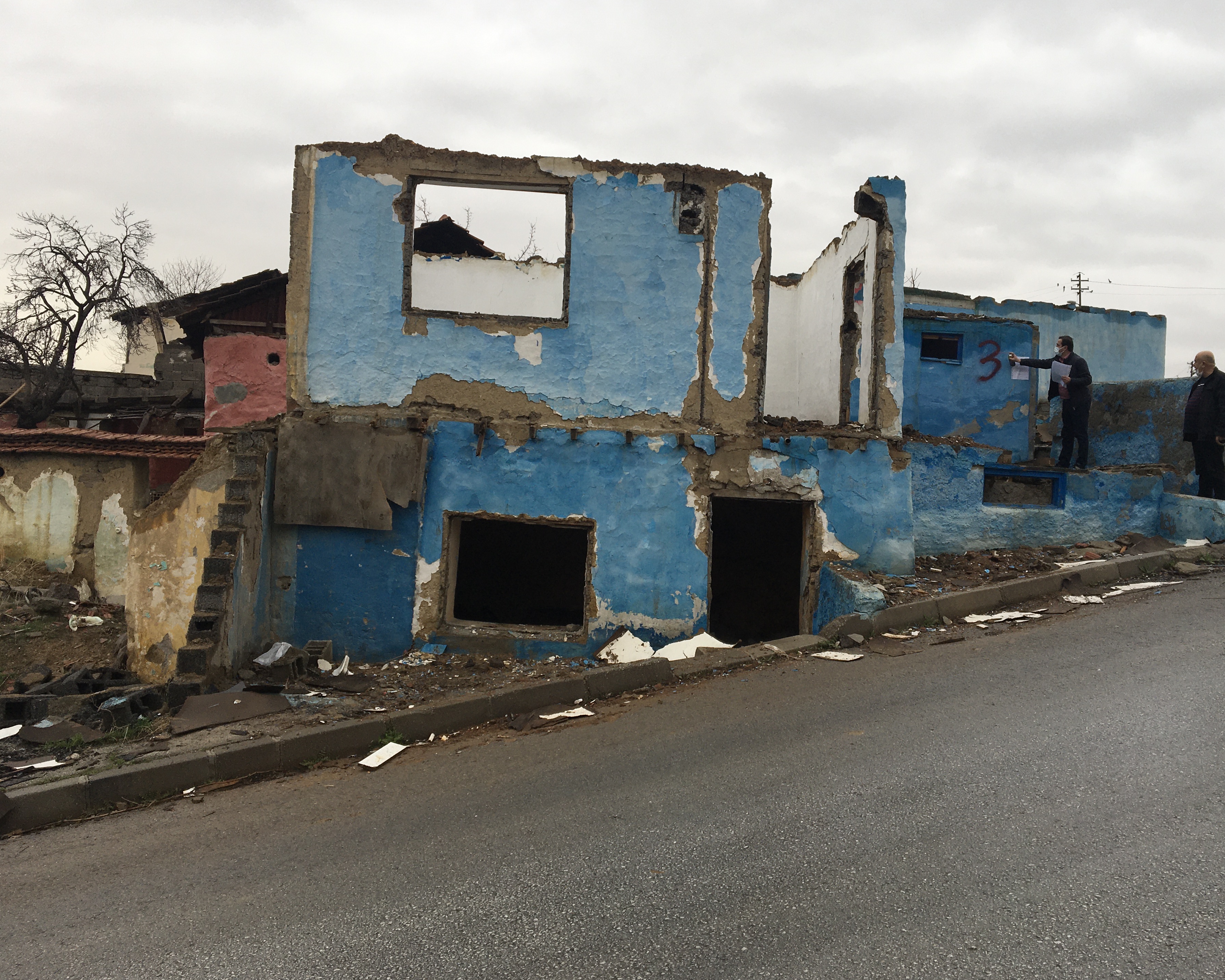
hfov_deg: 55.6
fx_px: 1160
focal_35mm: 32
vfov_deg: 45.8
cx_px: 675
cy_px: 472
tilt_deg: +2.7
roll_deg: -2.7
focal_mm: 4.15
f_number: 2.2
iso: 25
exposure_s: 1/801
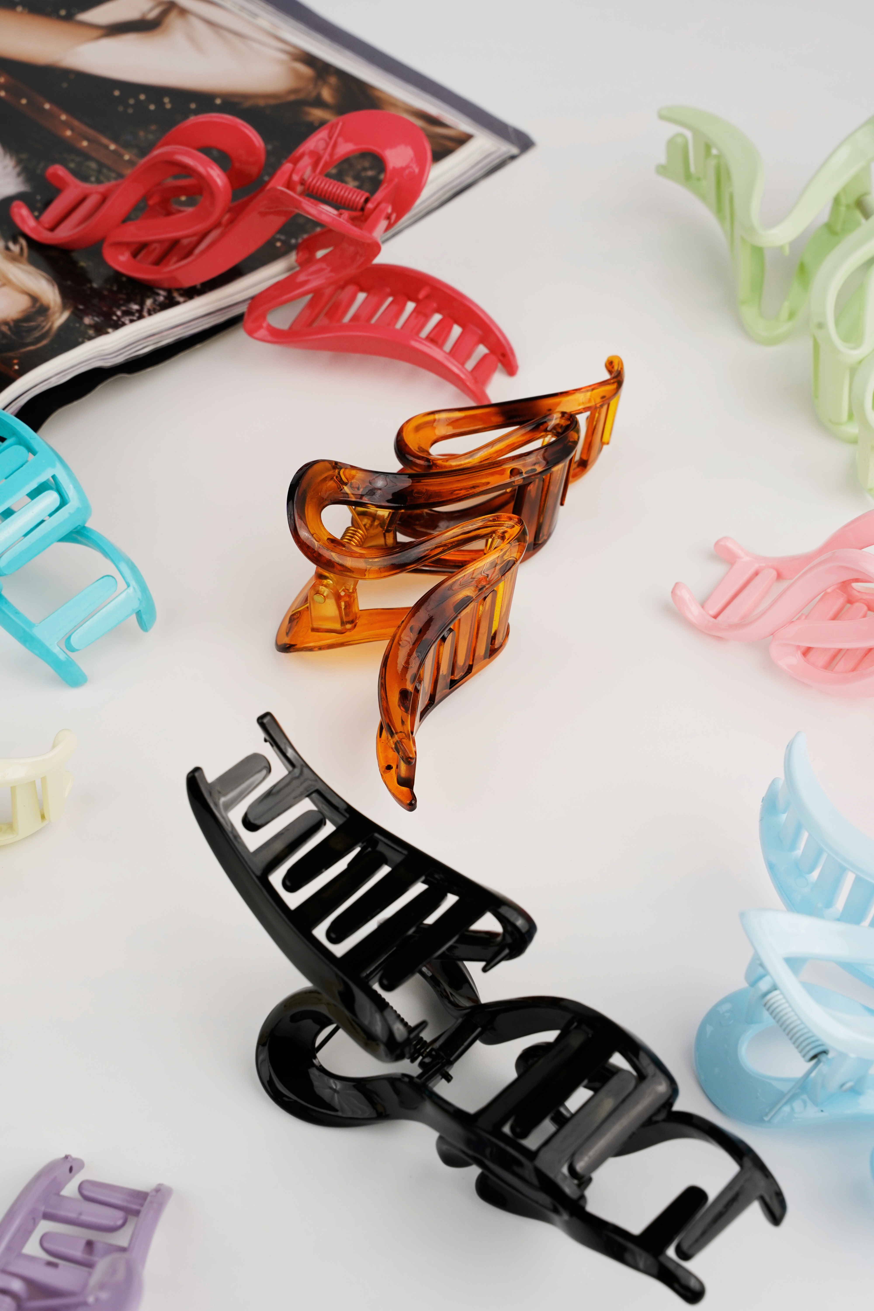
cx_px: 437
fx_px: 2221
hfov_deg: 22.3
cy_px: 656
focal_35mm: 61
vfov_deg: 32.9
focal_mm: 61
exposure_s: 1/60
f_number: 14
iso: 500
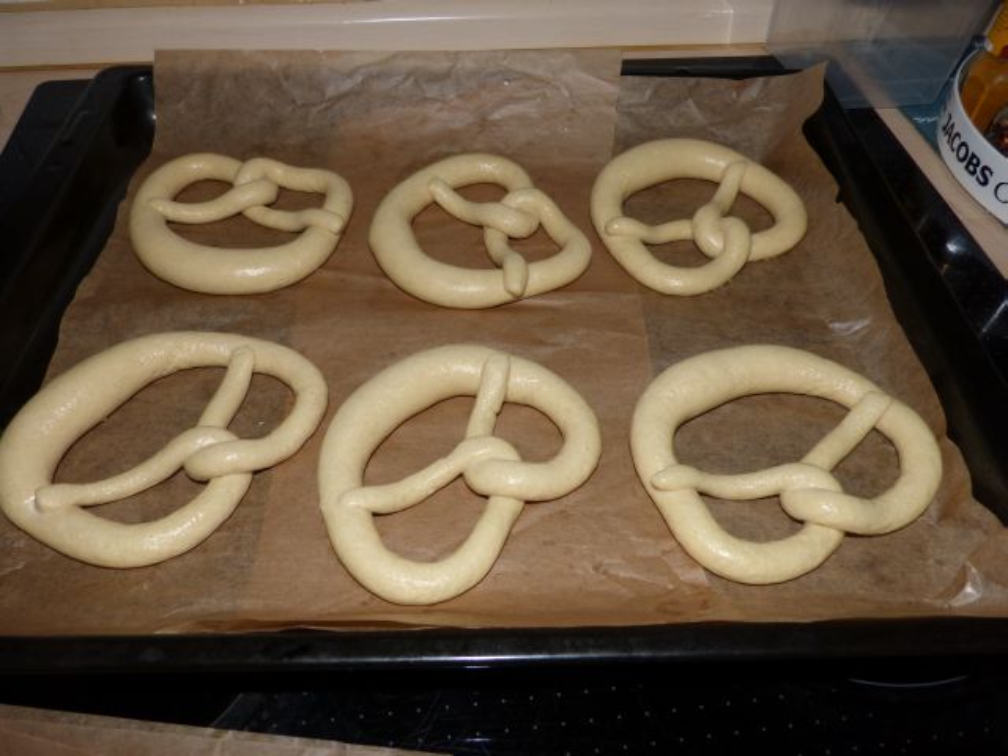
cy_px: 378
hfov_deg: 69.4
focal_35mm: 25
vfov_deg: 54.9
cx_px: 504
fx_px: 728
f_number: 2.8
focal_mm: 4.5
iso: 100
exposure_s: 1/60
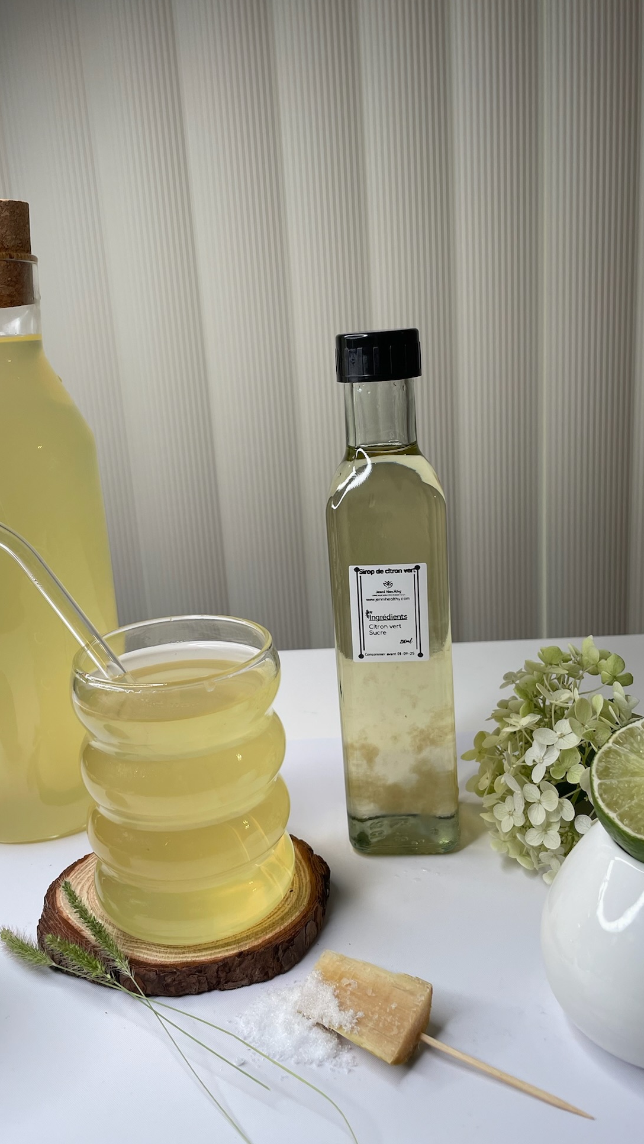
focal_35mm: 30
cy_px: 561
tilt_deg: -13.3
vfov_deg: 64.3
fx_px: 911
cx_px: 284
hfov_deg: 38.9
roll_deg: +4.5
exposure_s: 1/121
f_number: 1.6
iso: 40
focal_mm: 4.2
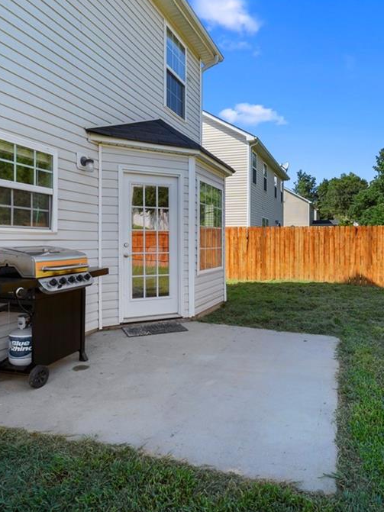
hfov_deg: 60.3
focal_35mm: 22
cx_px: 237
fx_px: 326
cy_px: 254
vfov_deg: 76.4
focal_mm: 10
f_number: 13
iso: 125
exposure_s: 1/60
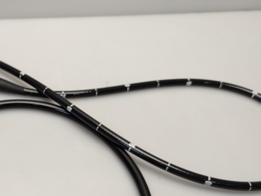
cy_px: 140
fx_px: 393
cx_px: 35
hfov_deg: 35.0
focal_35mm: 52
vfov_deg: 27.8
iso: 91
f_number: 1.85
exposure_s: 1/100
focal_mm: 6.81
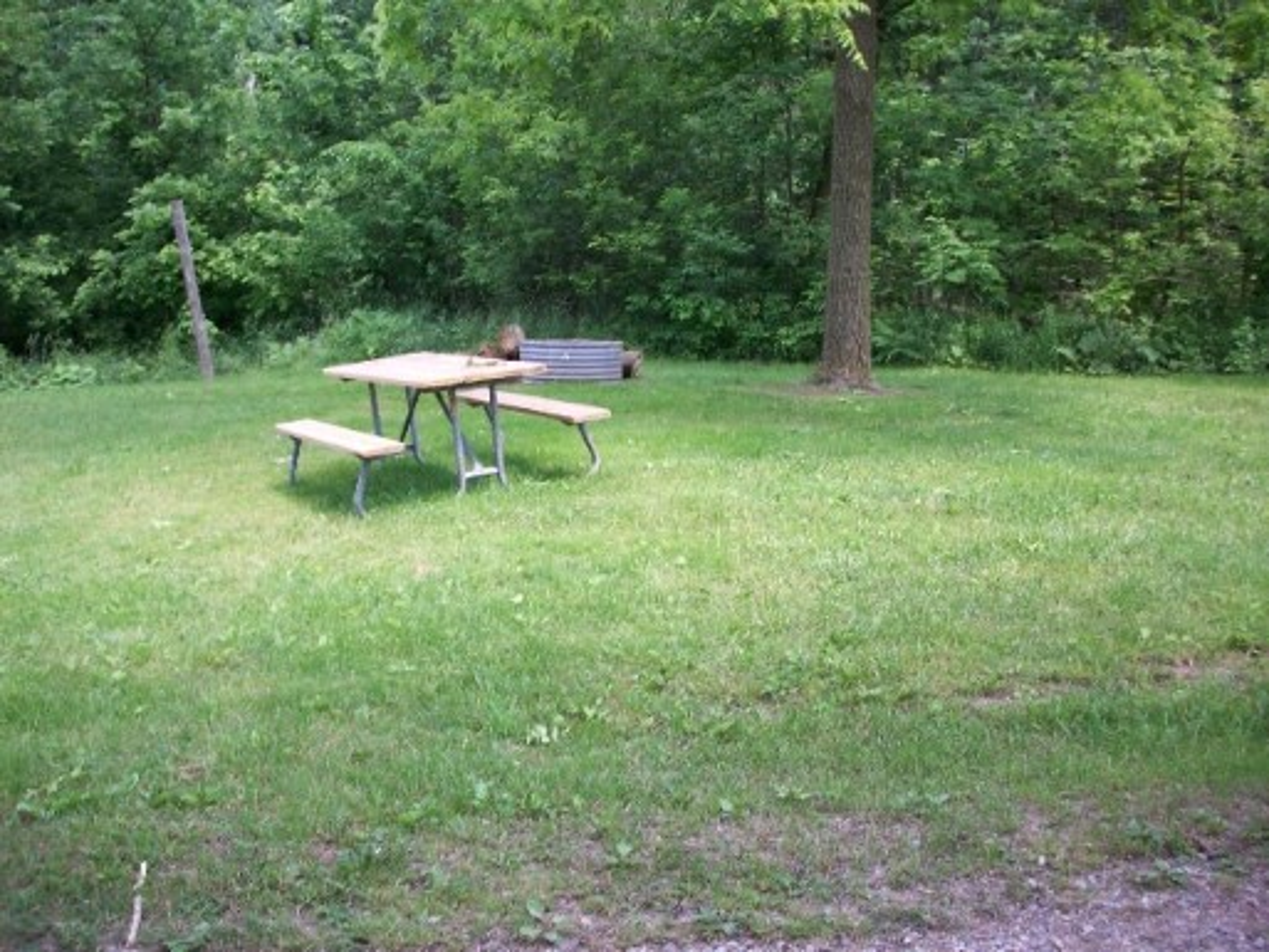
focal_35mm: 37
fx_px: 1357
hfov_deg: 50.1
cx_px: 634
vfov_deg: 38.7
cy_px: 476
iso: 80
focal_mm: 6.2
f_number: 2.8
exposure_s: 1/152
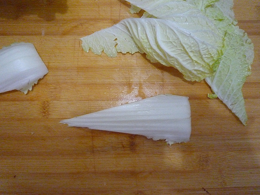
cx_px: 130
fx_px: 188
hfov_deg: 69.4
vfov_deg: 54.9
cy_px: 98
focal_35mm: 25
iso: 800
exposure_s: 1/50
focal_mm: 4.4
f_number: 2.8
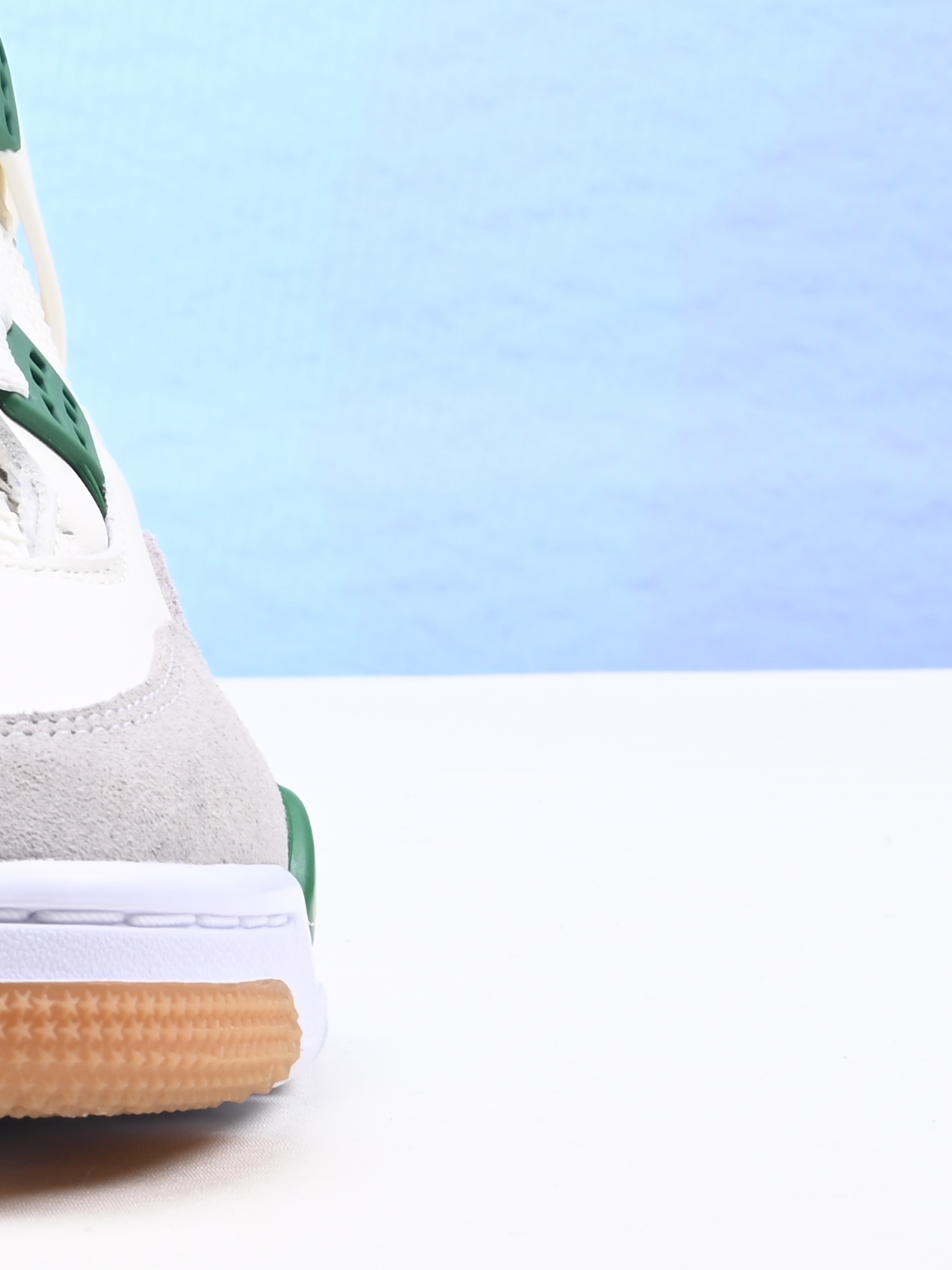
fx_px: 5171
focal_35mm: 141
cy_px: -88
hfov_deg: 9.9
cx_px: -811
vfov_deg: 13.7
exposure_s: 1/2
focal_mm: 41
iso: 100
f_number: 16
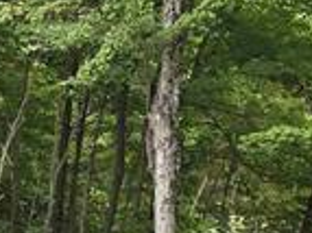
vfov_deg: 13.7
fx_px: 928
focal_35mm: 103
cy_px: 324
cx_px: -190
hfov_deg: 16.8
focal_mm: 6.3
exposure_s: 1/180
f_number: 1.7
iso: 40
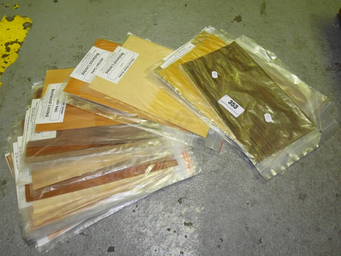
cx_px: 170
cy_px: 128
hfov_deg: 59.9
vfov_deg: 46.8
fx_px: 296
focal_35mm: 30
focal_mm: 15
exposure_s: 1/320
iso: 3200
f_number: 4
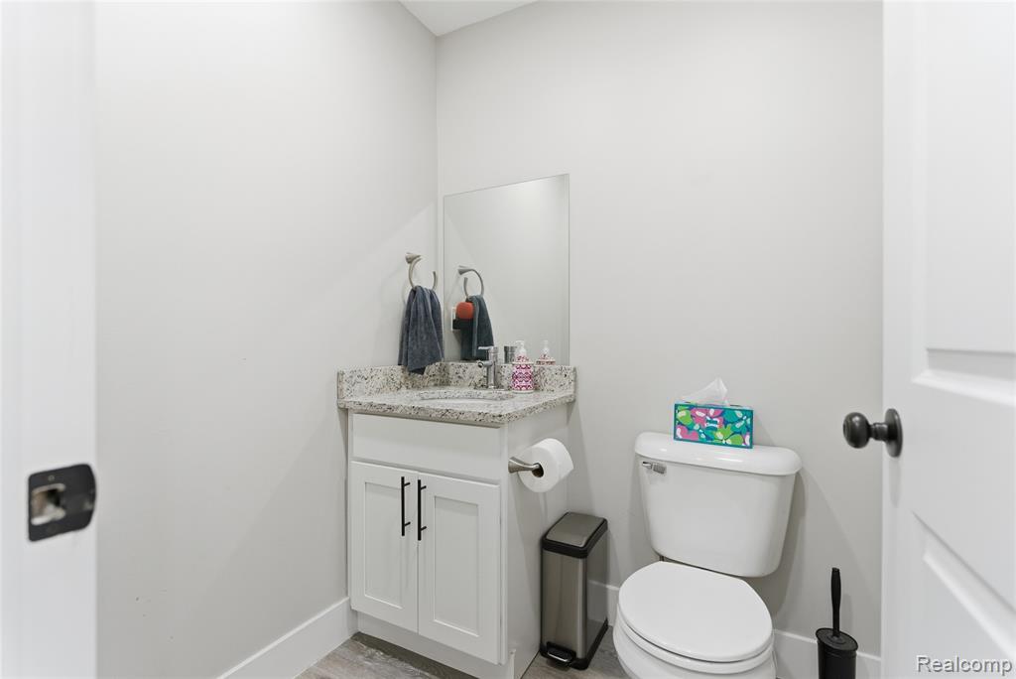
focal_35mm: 16
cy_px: 340
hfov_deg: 96.7
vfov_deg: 73.8
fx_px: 452
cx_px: 508
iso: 100
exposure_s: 1/200
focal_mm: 16
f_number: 4
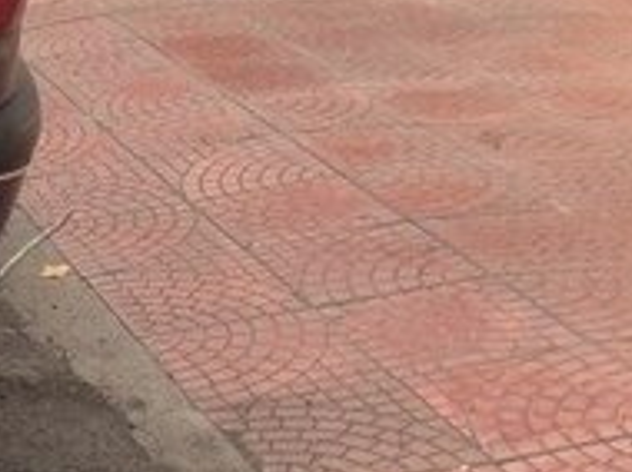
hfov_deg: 16.9
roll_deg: +2.1
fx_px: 1842
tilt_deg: -21.5
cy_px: 268
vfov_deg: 14.6
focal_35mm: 101
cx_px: -419
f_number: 2.2
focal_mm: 4.15
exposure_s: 1/100
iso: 50
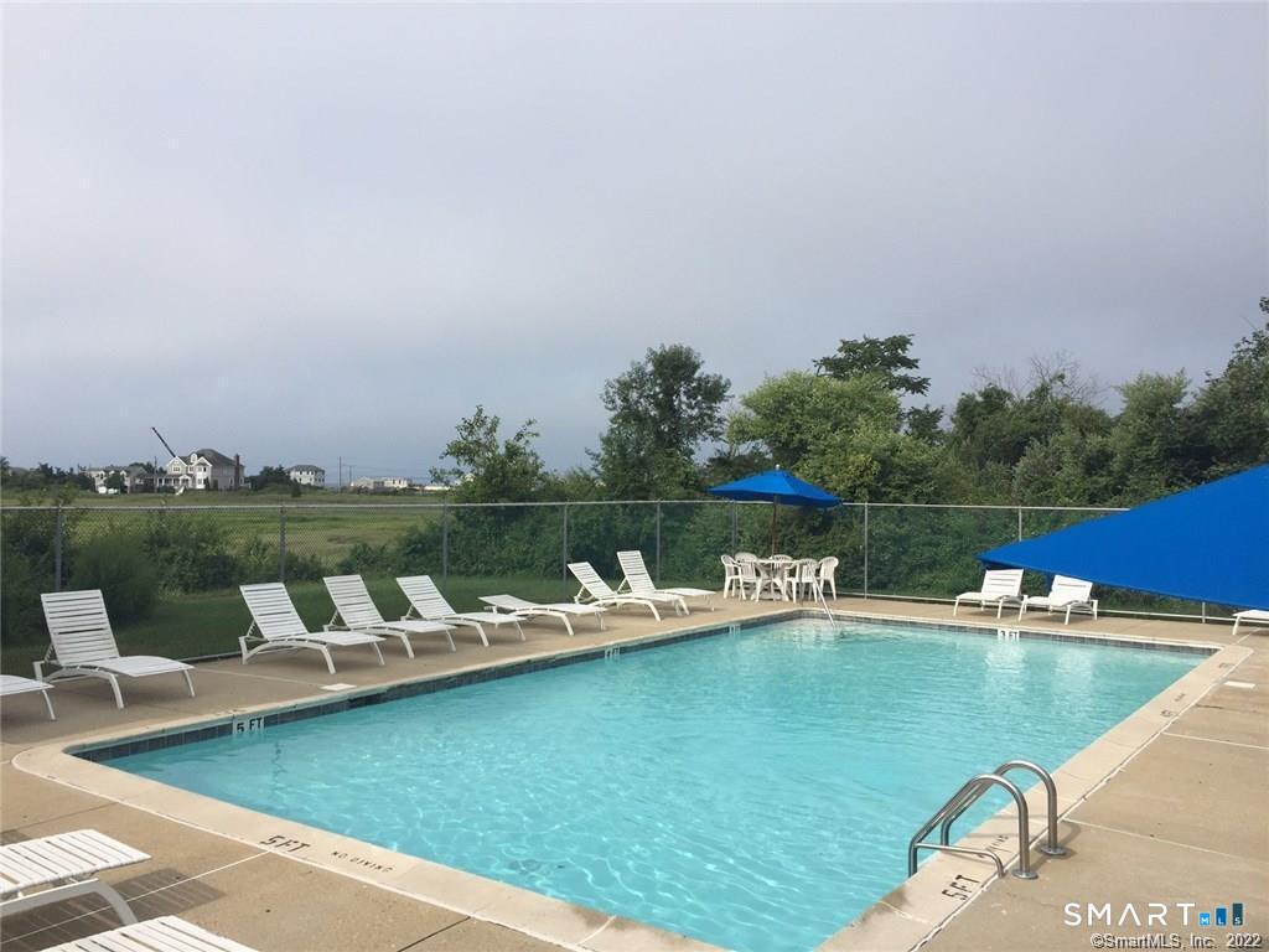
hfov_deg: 61.7
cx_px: 634
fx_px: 1063
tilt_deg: +0.0
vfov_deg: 48.2
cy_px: 476
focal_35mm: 29
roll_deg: -0.6
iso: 32
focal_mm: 4.15
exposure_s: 1/2326
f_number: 2.2
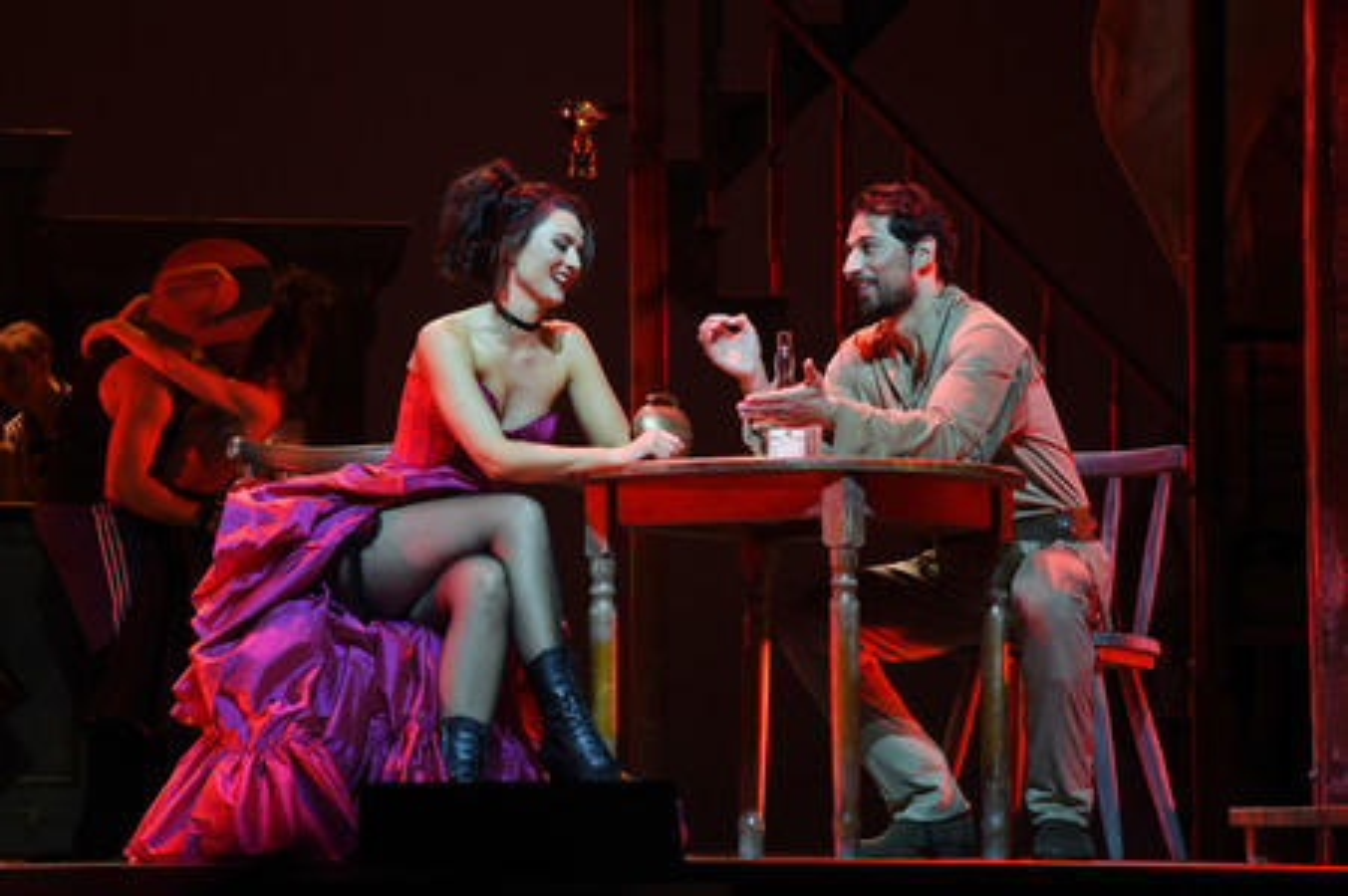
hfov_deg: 17.1
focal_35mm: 120
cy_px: 448
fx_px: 4490
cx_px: 674
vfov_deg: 11.4
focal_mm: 120
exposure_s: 1/60
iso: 1000
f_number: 6.3
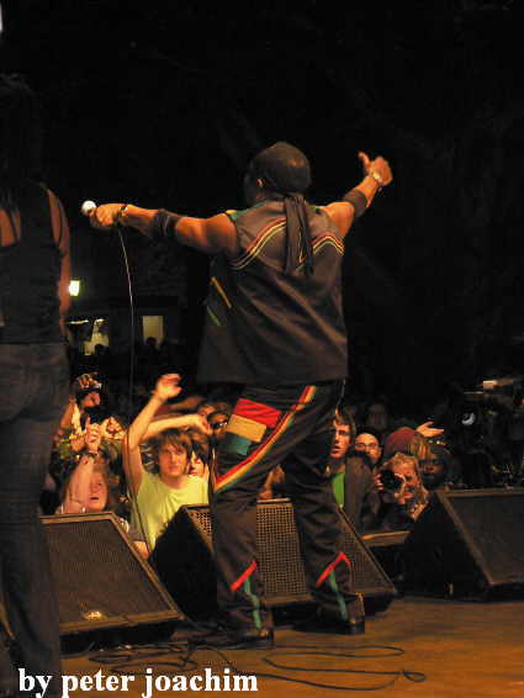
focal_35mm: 99
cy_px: 349
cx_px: 262
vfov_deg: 19.8
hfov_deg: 15.0
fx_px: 1997
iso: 400
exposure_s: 1/60
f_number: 3.2
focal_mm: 16.9
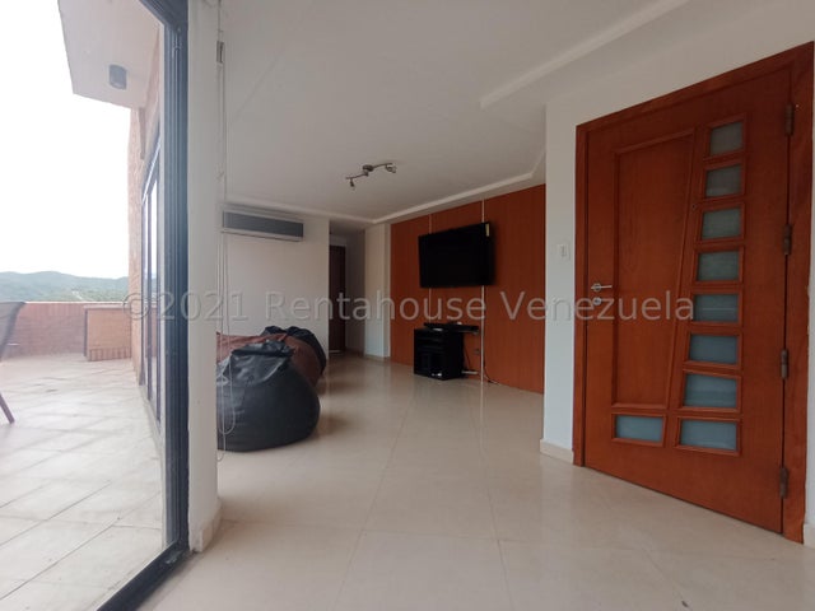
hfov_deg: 98.2
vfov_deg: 81.7
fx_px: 353
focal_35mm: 15
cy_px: 306
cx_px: 408
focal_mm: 1.65
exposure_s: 1/120
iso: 159
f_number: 2.2
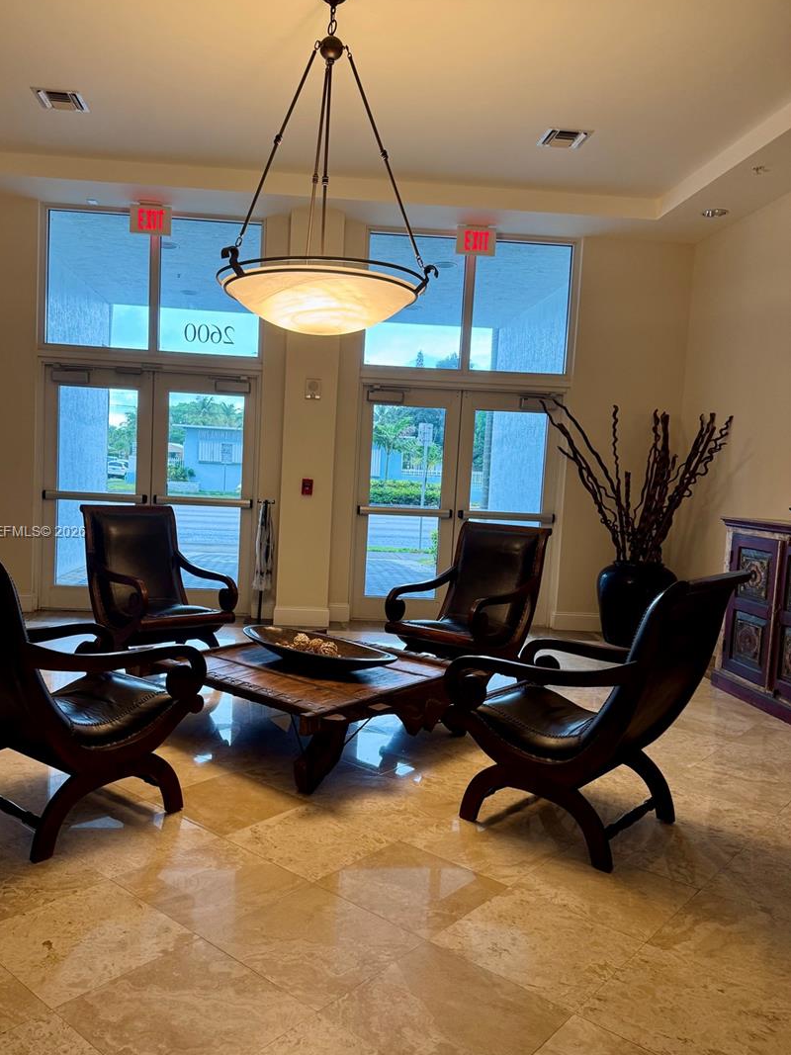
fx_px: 823
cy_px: 533
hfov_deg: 51.2
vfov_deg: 65.3
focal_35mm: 27
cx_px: 348
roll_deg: -2.4
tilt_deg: -5.4
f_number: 1.78
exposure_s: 1/60
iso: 125
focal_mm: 6.76
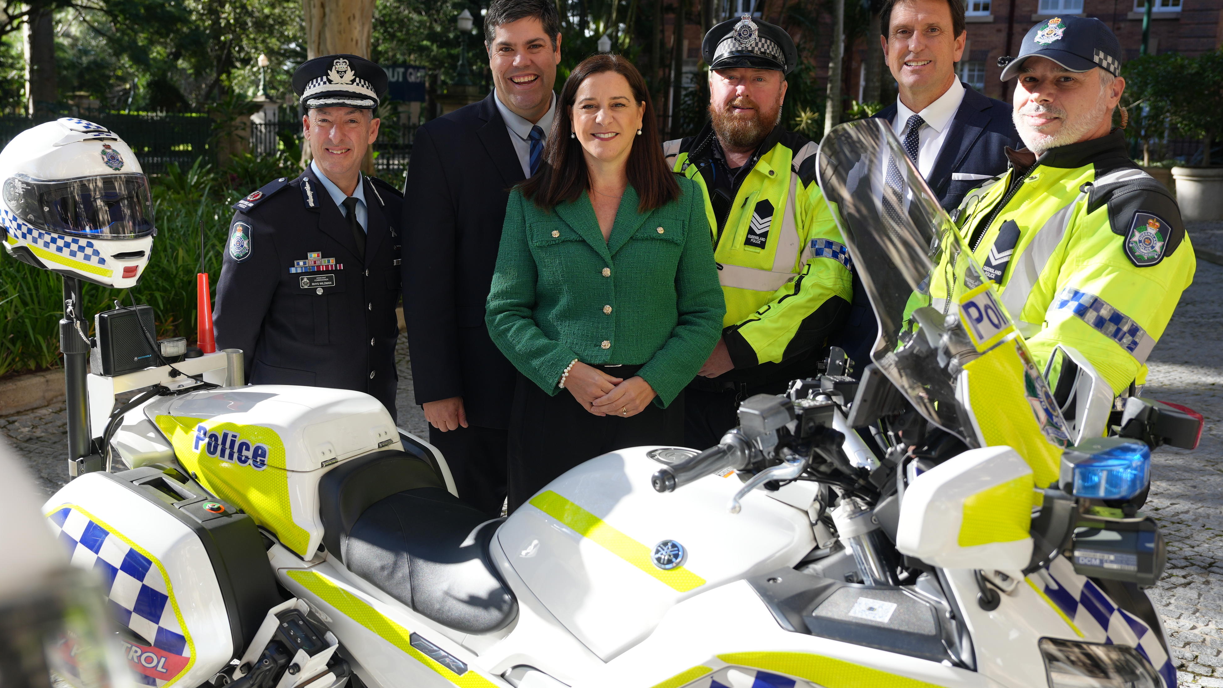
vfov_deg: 29.7
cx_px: 511
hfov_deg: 50.3
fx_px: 1297
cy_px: 354
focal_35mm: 40
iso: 100
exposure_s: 1/200
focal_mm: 30
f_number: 4
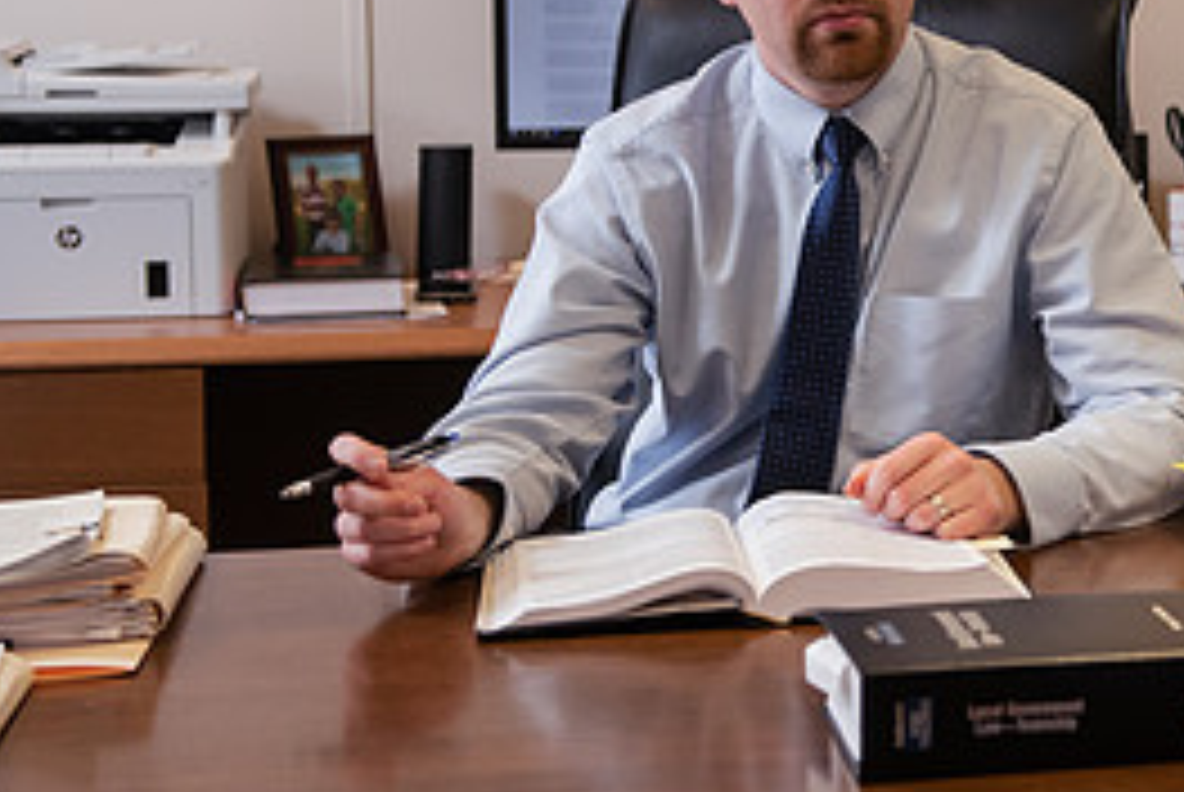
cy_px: 223
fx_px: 3194
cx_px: 1139
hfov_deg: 20.4
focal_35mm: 97
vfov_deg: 14.1
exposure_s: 1/125
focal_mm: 44
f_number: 3.5
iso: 1000
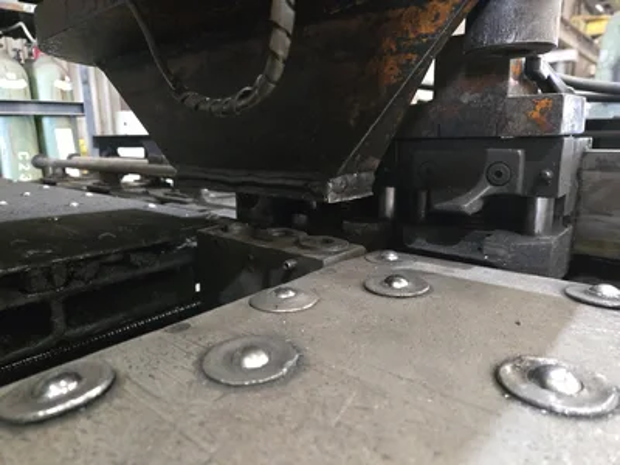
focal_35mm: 23
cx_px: 310
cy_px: 232
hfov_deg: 73.9
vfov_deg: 58.9
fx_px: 412
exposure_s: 1/40
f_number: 1.8
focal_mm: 5.4
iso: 1600
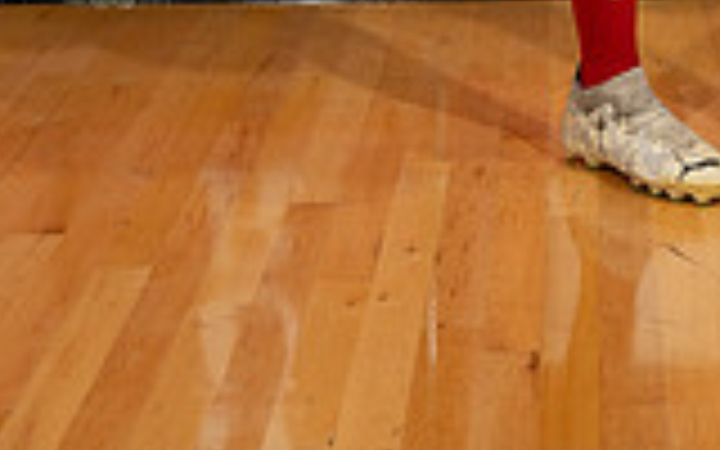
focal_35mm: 103
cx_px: 670
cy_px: -522
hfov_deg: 19.8
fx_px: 2021
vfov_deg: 11.2
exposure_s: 1/250
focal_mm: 36
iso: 1000
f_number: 4
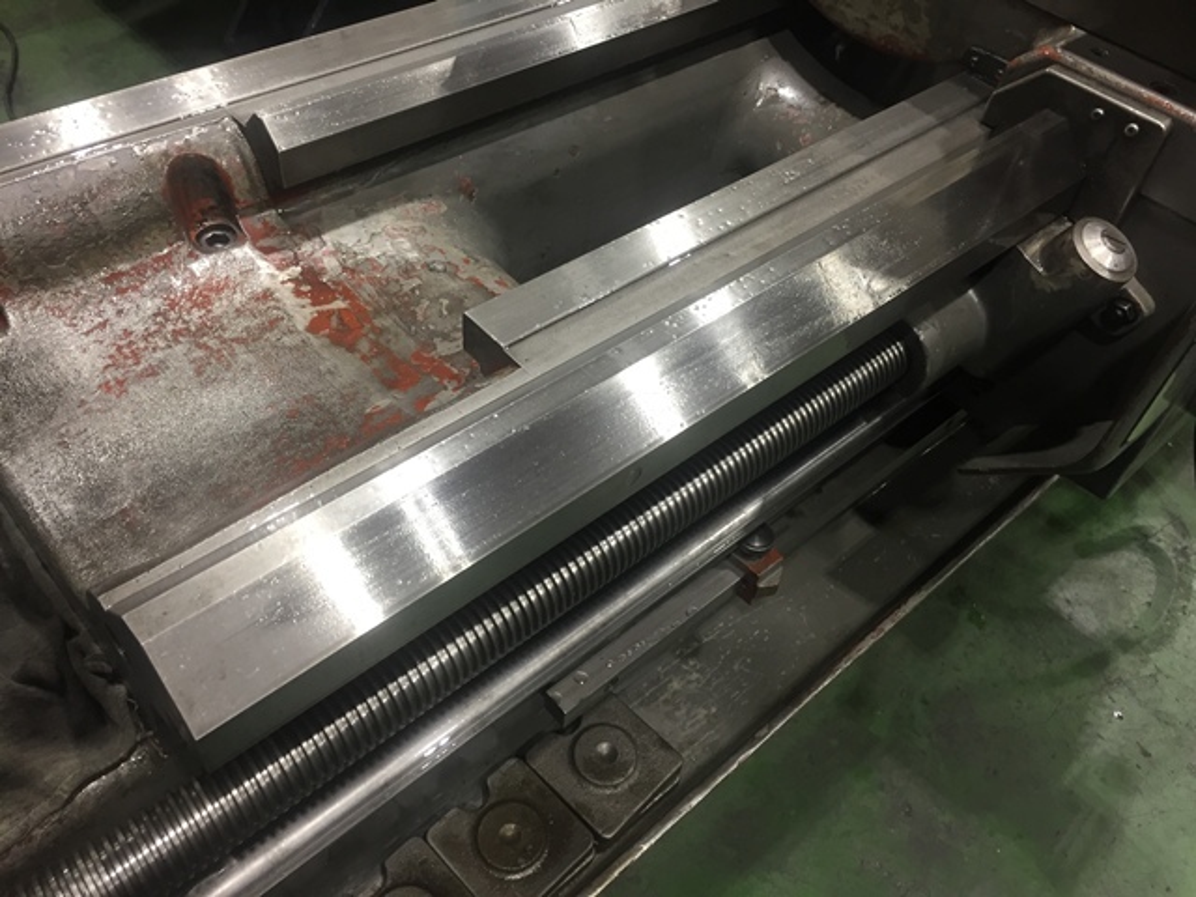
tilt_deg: -48.2
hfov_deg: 61.7
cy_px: 448
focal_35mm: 29
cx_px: 598
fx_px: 1002
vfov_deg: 48.2
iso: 100
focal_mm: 4.15
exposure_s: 1/30
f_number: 2.2
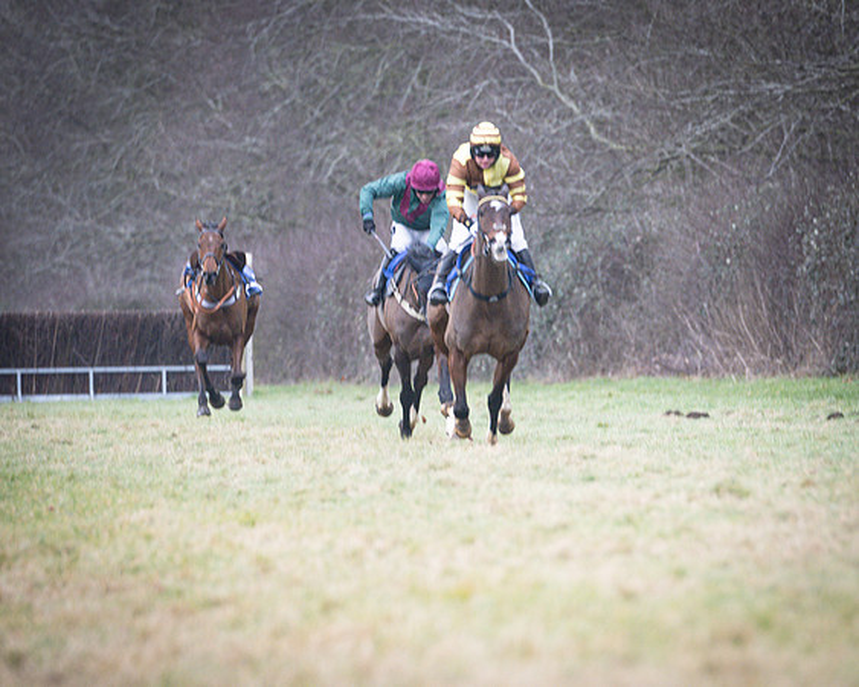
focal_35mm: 459
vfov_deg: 3.4
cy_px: 515
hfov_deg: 4.2
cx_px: 528
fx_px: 11662
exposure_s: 1/1250
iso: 400
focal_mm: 200
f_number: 2.8
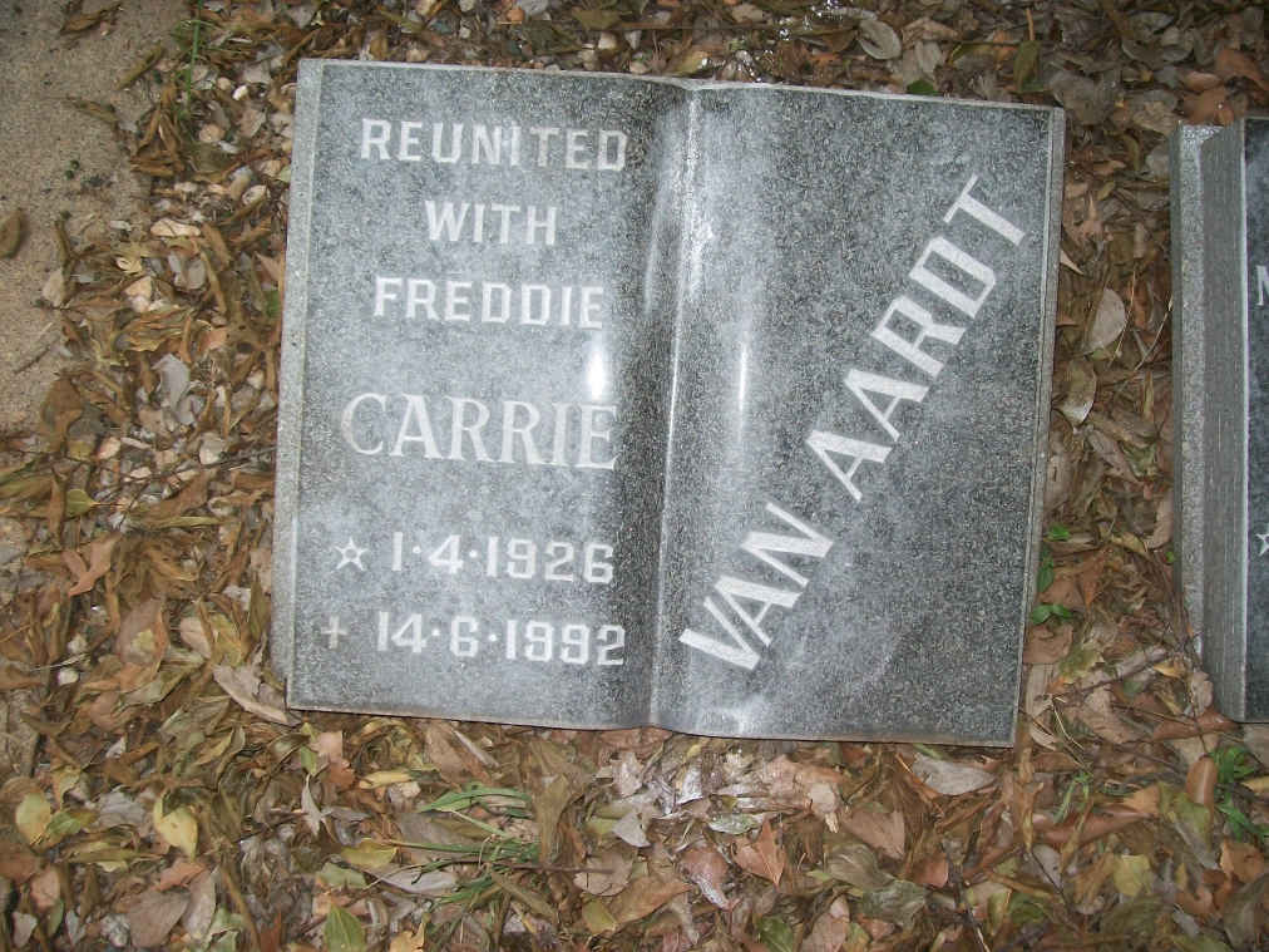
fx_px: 1320
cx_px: 634
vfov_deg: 39.7
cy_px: 476
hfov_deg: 51.4
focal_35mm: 36
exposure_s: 1/640
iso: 80
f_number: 2.7
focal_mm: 6
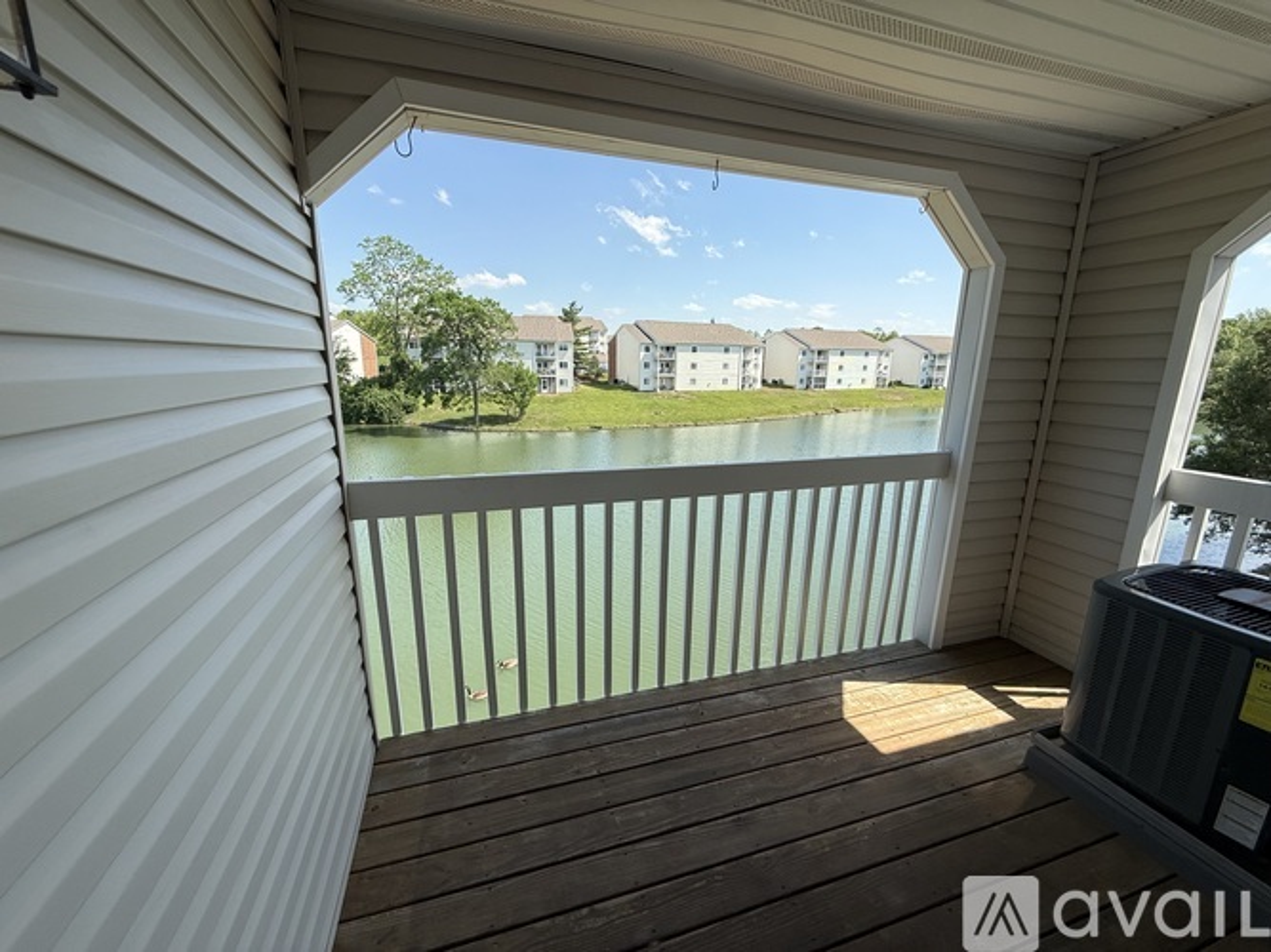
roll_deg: -0.5
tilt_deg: -13.1
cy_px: 476
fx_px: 514
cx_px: 636
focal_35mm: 14
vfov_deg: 85.7
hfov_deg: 102.1
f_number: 2.2
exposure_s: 1/1189
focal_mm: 2.22
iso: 50
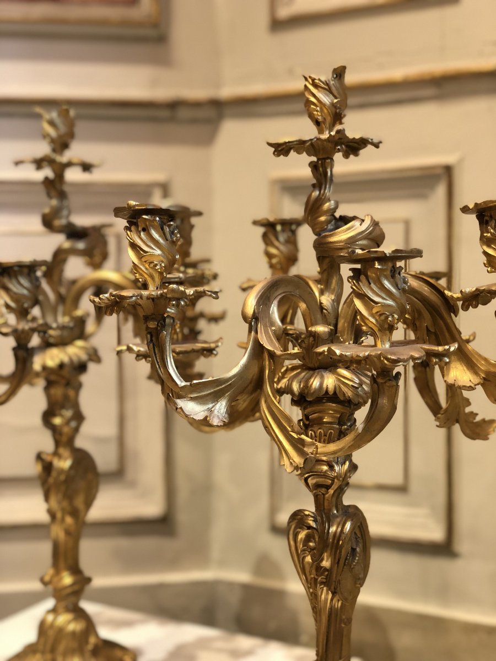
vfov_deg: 36.8
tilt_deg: -3.9
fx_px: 993
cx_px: 248
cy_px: 330
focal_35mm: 52
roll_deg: +0.7
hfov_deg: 28.0
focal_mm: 6
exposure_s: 1/33
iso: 125
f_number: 2.4
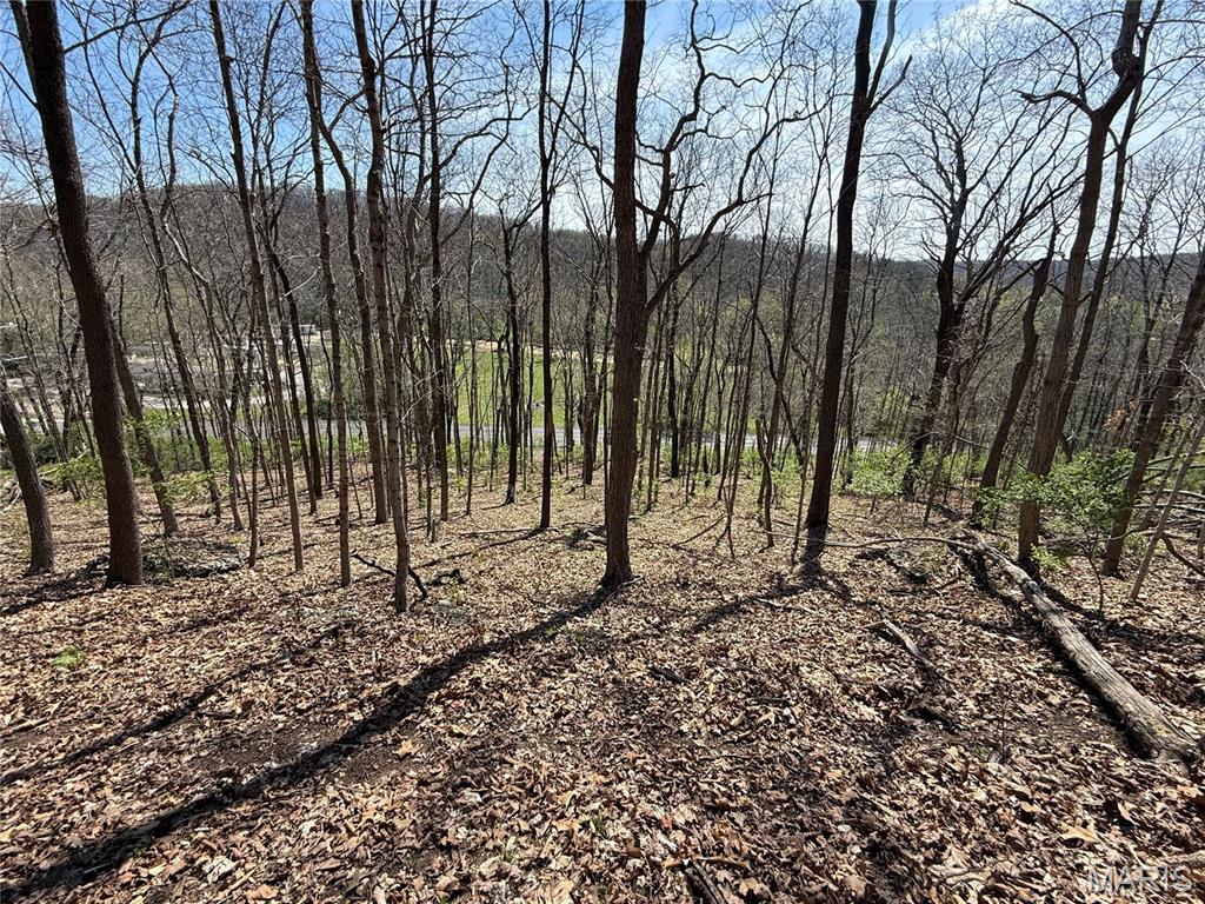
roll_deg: -2.2
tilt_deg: -21.0
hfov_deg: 102.1
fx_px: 487
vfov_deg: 85.7
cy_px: 452
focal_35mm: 14
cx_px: 602
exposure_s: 1/1105
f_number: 2.2
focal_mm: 2.22
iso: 64
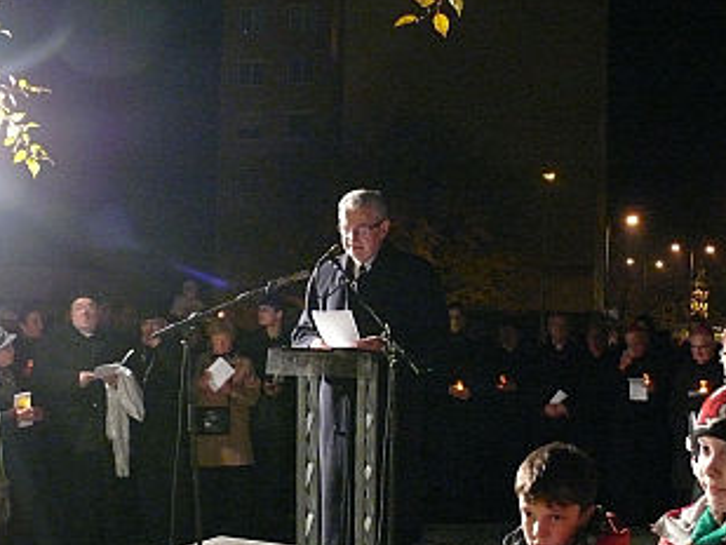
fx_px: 1070
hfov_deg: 37.5
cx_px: 392
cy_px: 350
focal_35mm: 51
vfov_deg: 28.4
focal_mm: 7.4
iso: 800
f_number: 2.8
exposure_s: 1/15
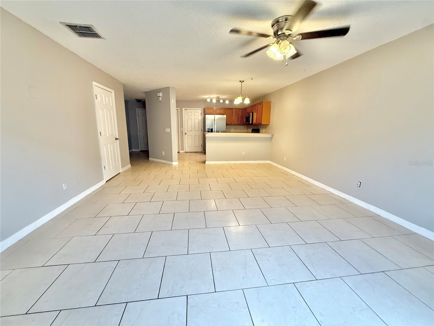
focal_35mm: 14
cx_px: 217
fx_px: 176
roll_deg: +0.2
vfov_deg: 85.7
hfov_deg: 102.1
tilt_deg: -10.9
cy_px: 163
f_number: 2.2
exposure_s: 1/120
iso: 250
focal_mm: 2.22
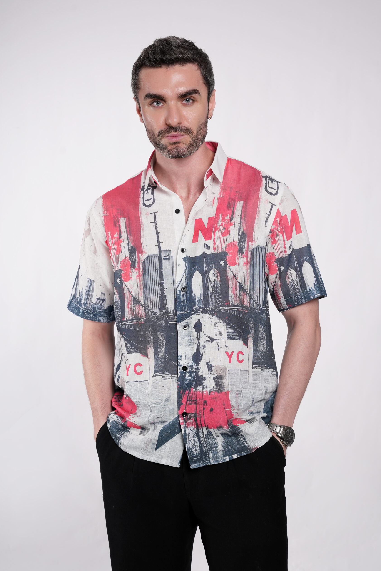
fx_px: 895
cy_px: 286
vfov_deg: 35.4
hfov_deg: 24.0
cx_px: 190
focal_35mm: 56
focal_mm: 55.4
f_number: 8
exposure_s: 1/160
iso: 200
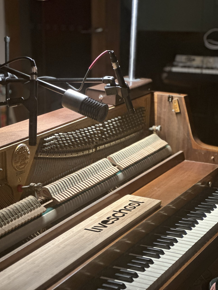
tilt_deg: -12.7
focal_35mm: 78
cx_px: 109
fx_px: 655
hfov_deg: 18.9
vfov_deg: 25.0
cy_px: 146
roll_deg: +0.2
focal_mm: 9
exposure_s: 1/14
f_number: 2.8
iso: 400
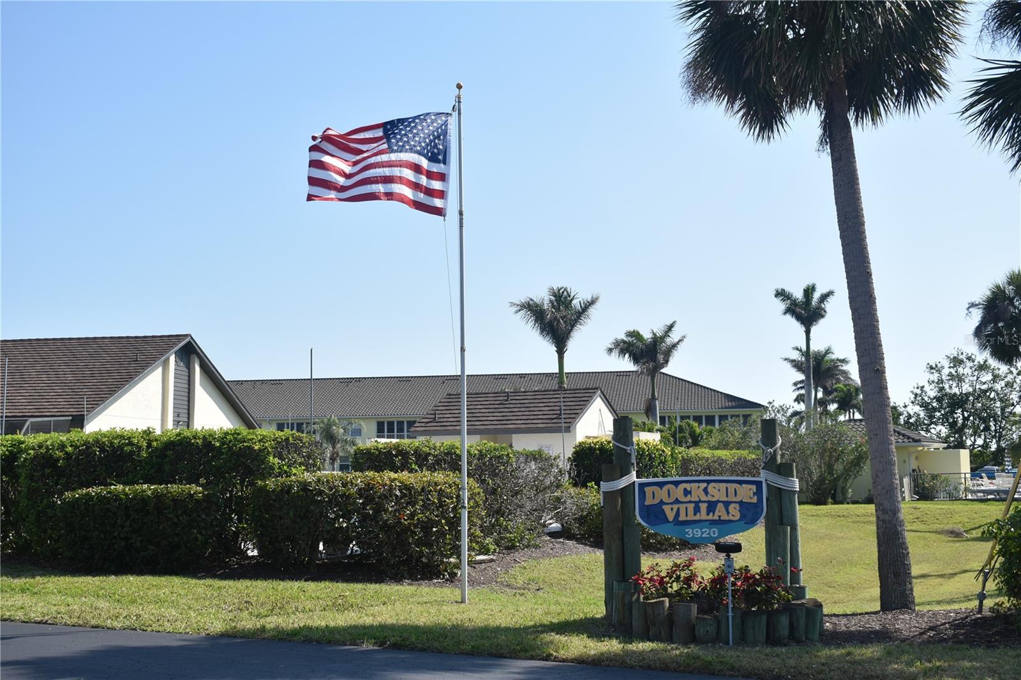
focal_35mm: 45
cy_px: 340
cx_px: 510
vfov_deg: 29.9
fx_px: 1276
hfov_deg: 43.6
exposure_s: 1/500
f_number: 9
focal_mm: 30
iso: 200
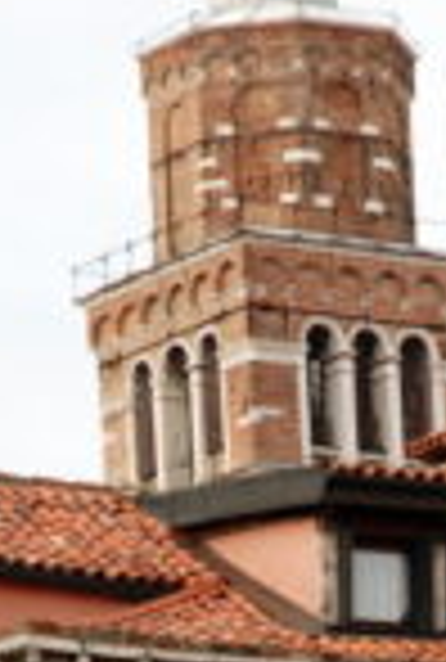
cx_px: 264
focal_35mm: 357
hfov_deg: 3.9
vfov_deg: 5.7
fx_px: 6587
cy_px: 694
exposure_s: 1/500
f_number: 5.6
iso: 250
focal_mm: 70
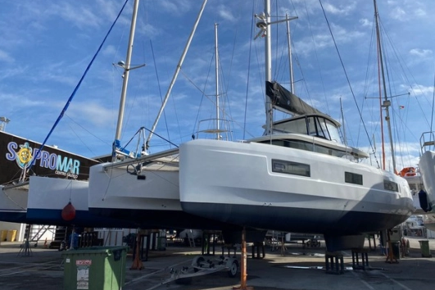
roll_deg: -0.2
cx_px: 222
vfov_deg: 46.4
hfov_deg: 65.5
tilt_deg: +13.7
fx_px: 338
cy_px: 134
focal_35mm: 28
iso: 32
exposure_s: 1/4274
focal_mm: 4.25
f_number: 1.8
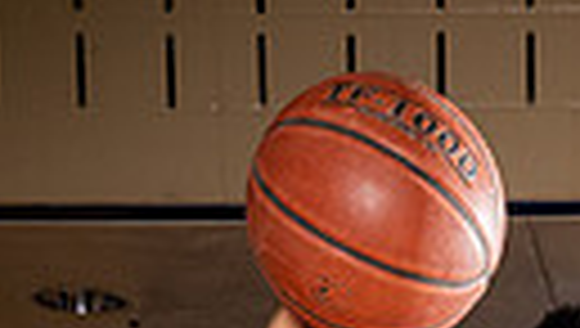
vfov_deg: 7.0
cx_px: 598
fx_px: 2418
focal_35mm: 157
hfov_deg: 13.5
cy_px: 988
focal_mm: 43
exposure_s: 1/250
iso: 640
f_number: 8
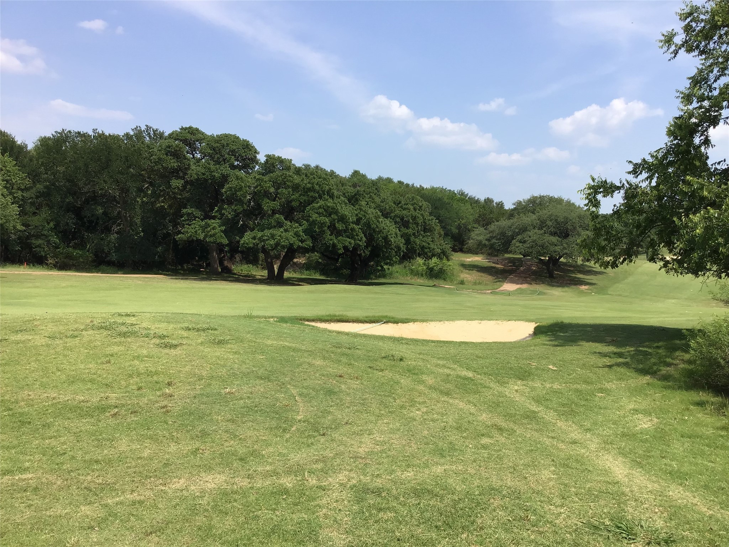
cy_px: 274
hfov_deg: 58.4
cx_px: 364
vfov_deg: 45.4
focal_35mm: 31
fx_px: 653
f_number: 2.4
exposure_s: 1/1294
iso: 25
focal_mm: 3.3
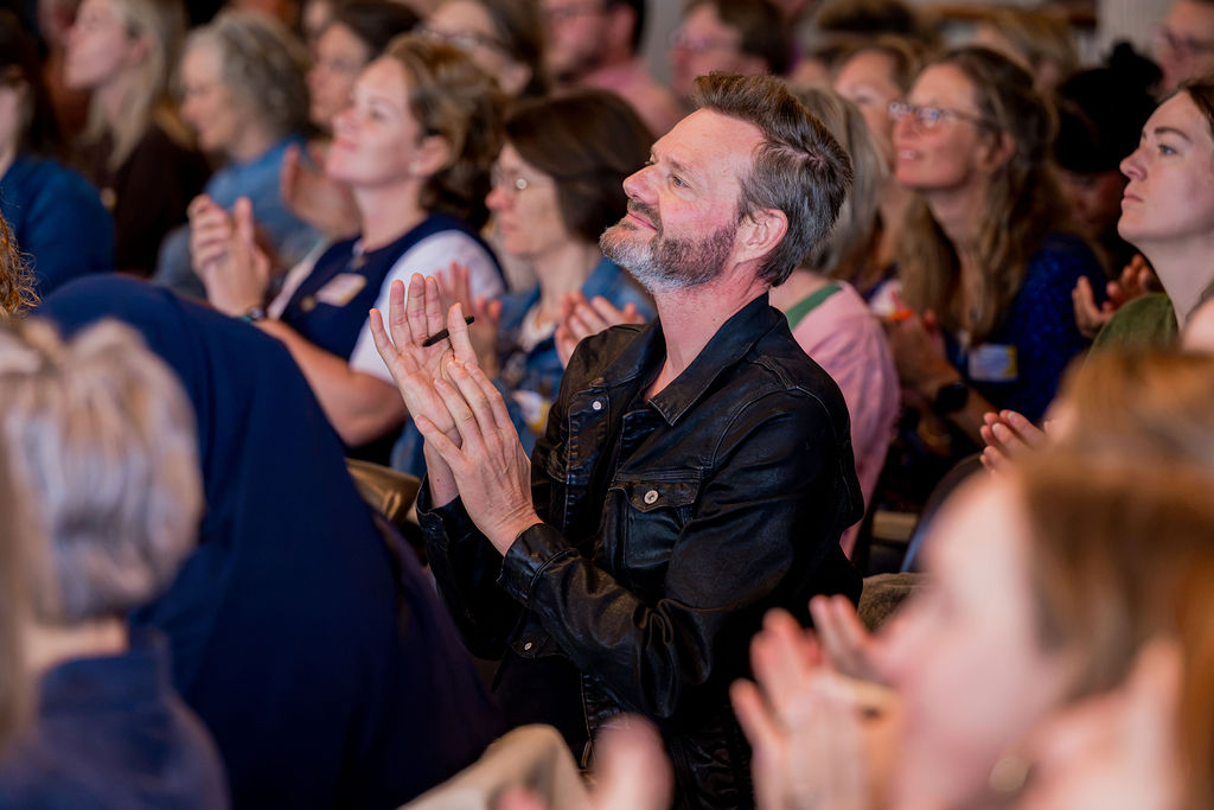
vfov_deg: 7.8
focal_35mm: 177
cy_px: 309
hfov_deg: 11.6
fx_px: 5968
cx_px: 613
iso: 2500
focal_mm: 140
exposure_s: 1/500
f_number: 3.2
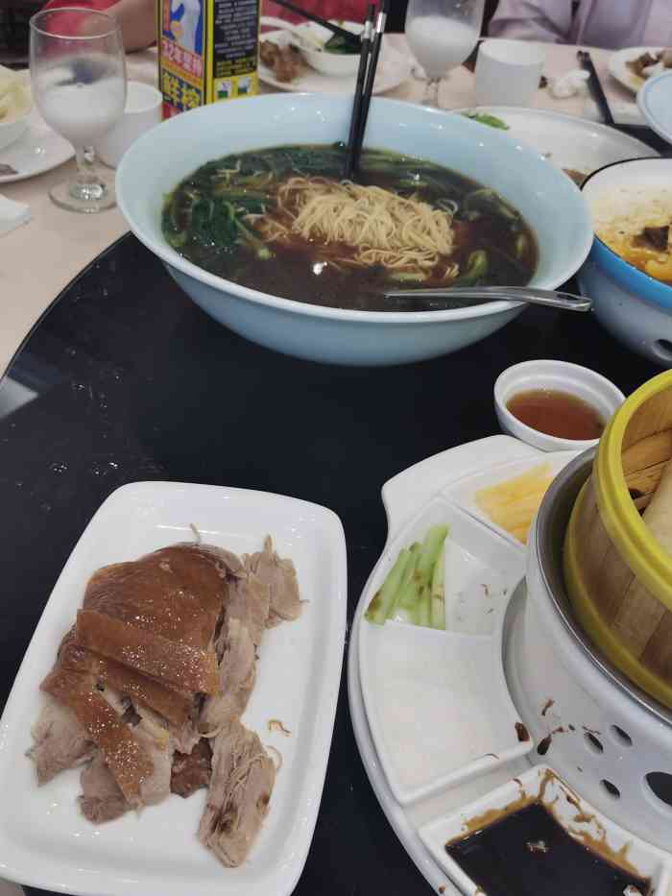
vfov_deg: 49.0
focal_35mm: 38
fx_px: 983
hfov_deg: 37.7
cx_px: 336
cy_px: 448
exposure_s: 1/100
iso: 125
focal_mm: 5.58
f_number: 1.8
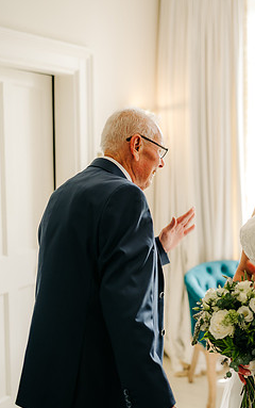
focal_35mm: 54
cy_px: 204
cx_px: 224
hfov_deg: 23.5
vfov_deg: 37.5
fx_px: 599
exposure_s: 1/200
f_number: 1.6
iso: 100
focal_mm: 35
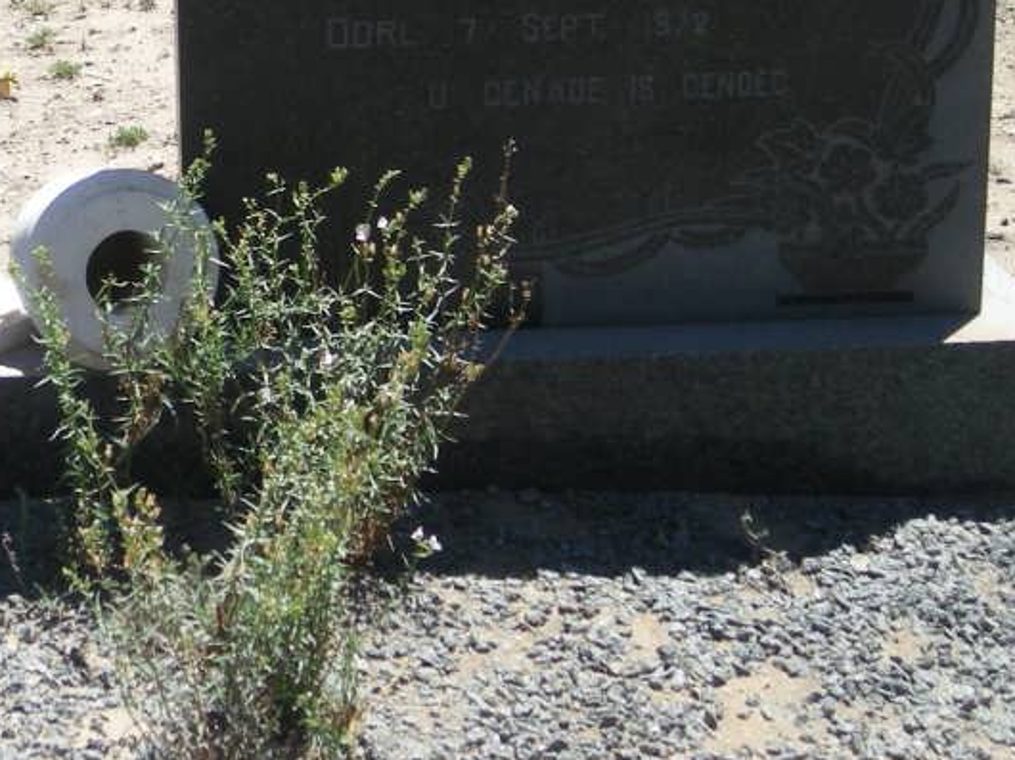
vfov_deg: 13.2
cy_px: 48
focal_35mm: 111
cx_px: -6
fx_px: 3253
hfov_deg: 17.3
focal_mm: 7.9
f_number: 3.2
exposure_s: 1/429
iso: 50
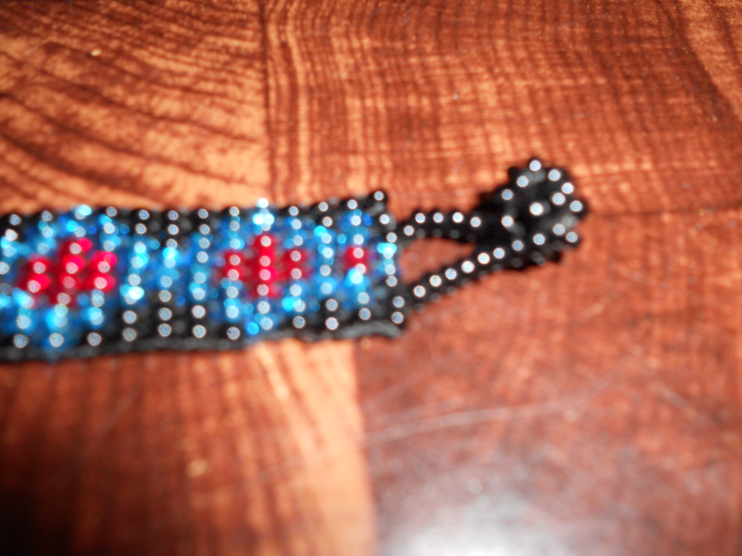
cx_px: 371
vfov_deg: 44.2
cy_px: 278
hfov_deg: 56.8
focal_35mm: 32
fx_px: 686
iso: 80
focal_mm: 5.8
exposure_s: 1/25
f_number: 8.8
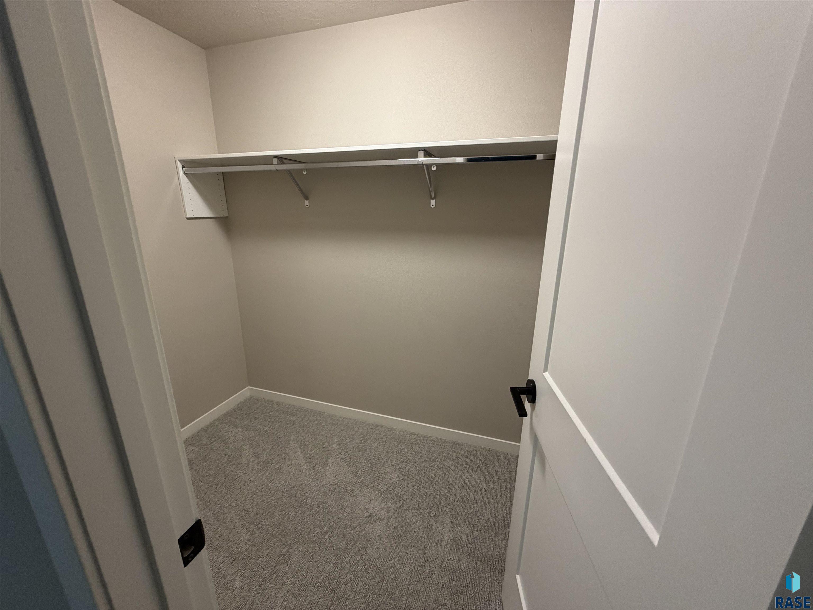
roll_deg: -0.9
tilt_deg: -16.3
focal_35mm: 14
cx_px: 406
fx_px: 329
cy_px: 305
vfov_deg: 85.7
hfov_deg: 102.1
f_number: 2.2
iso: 320
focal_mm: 2.22
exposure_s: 1/120
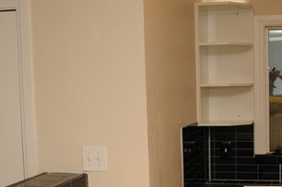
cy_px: 146
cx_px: 214
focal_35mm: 118
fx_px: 923
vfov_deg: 11.5
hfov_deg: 17.3
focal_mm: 32
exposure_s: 1/60
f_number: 5
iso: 320
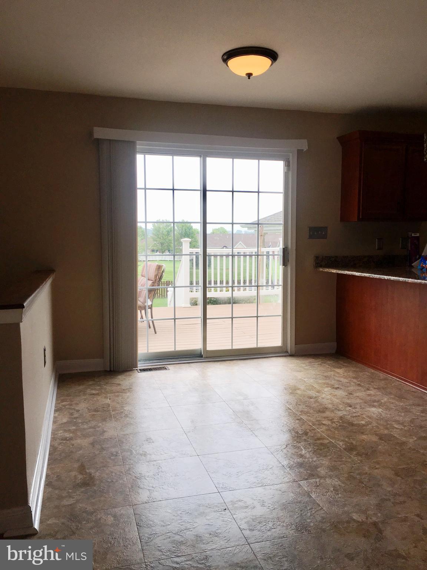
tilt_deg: -3.9
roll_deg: +0.4
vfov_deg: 61.7
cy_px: 285
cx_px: 214
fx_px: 477
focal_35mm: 29
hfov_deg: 48.2
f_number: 2.2
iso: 25
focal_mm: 4.15
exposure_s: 1/318
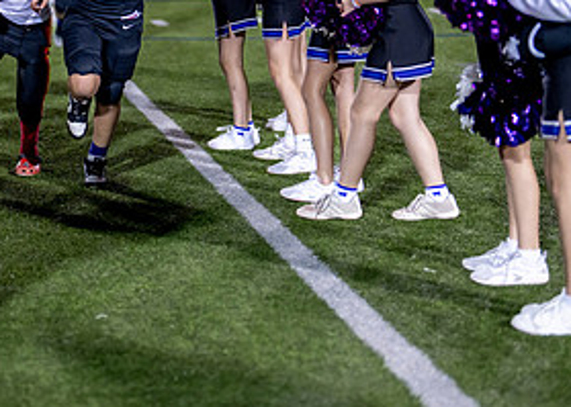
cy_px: 8
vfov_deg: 13.0
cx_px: 92
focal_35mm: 109
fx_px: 1767
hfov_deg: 18.2
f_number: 1.2
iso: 500
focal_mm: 50
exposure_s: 1/1000
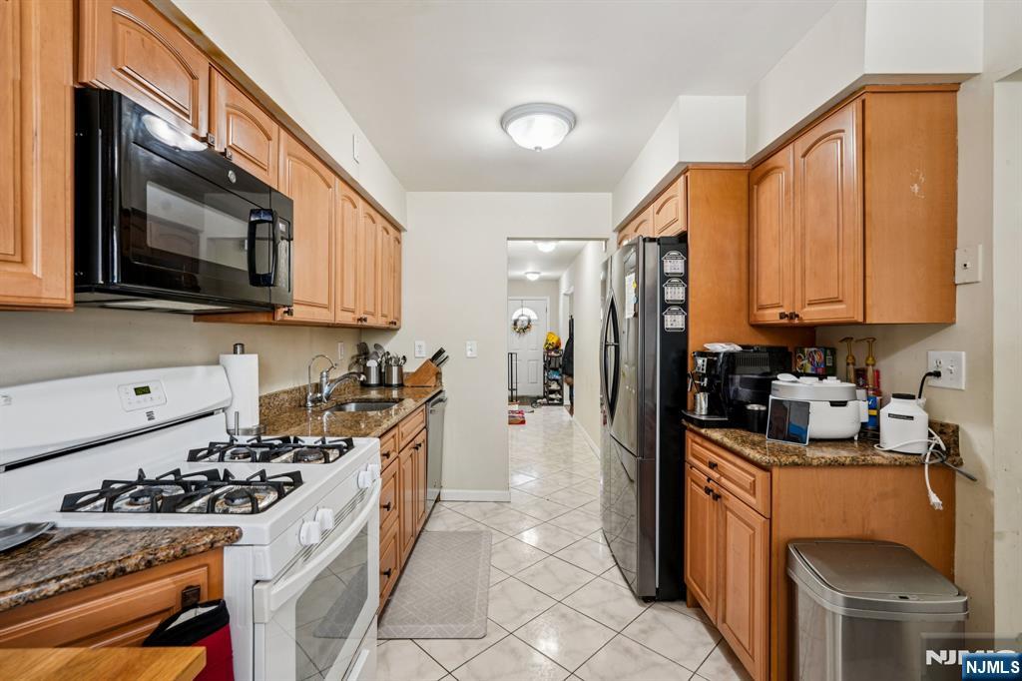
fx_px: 454
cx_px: 511
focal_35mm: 16
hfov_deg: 96.8
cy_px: 340
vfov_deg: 73.7
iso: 400
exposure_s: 1/15
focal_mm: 16
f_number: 8
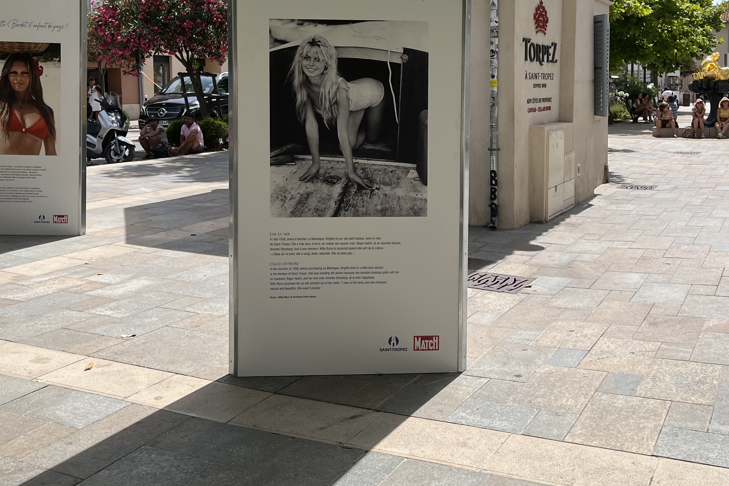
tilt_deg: -4.3
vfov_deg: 32.2
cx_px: 391
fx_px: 830
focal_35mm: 41
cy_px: 140
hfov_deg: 47.4
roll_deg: +1.0
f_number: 1.6
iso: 50
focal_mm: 5.1
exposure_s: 1/3521
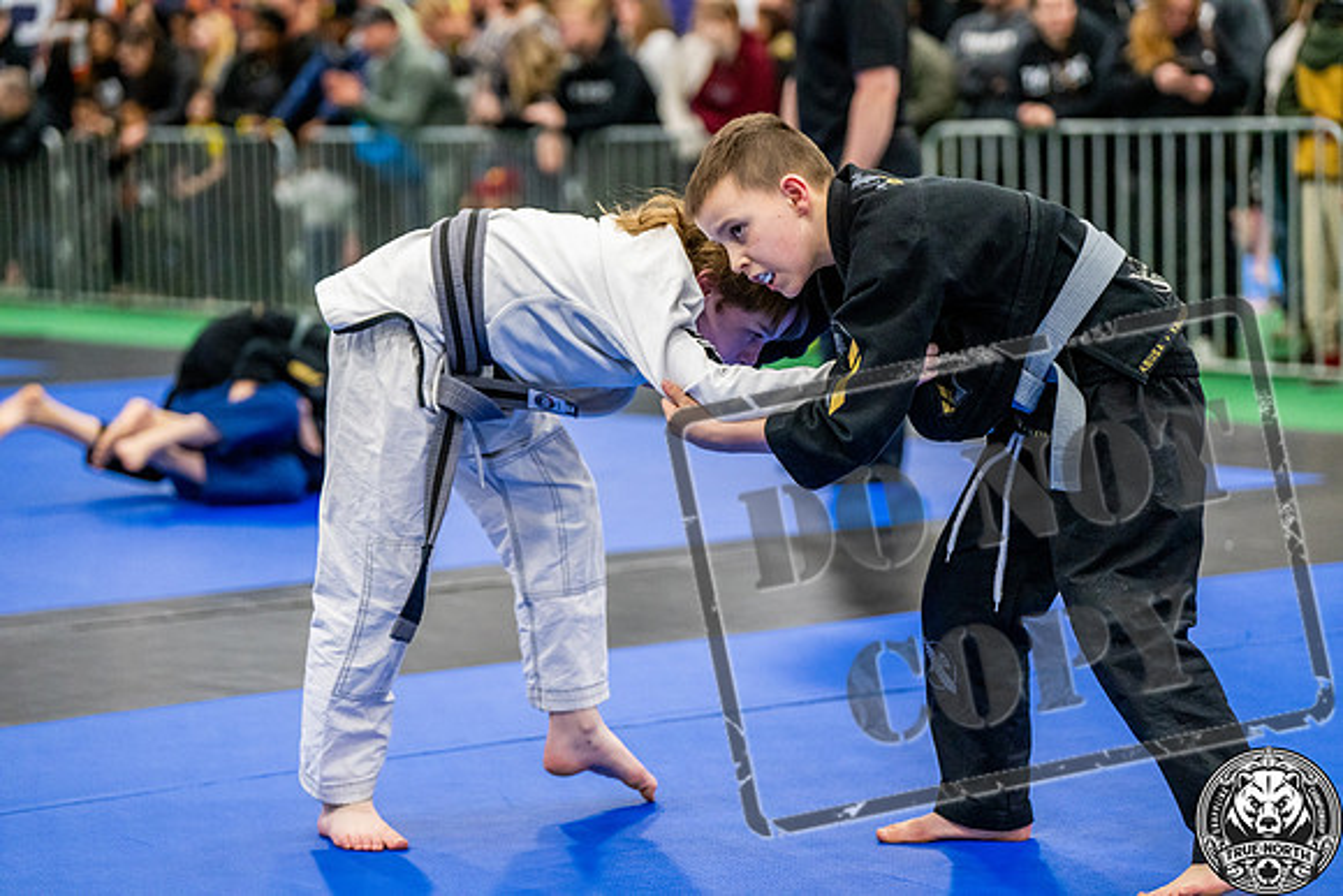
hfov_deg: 19.8
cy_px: 448
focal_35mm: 103
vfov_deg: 13.3
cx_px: 672
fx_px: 3843
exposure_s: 1/500
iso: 5000
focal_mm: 103
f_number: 2.8
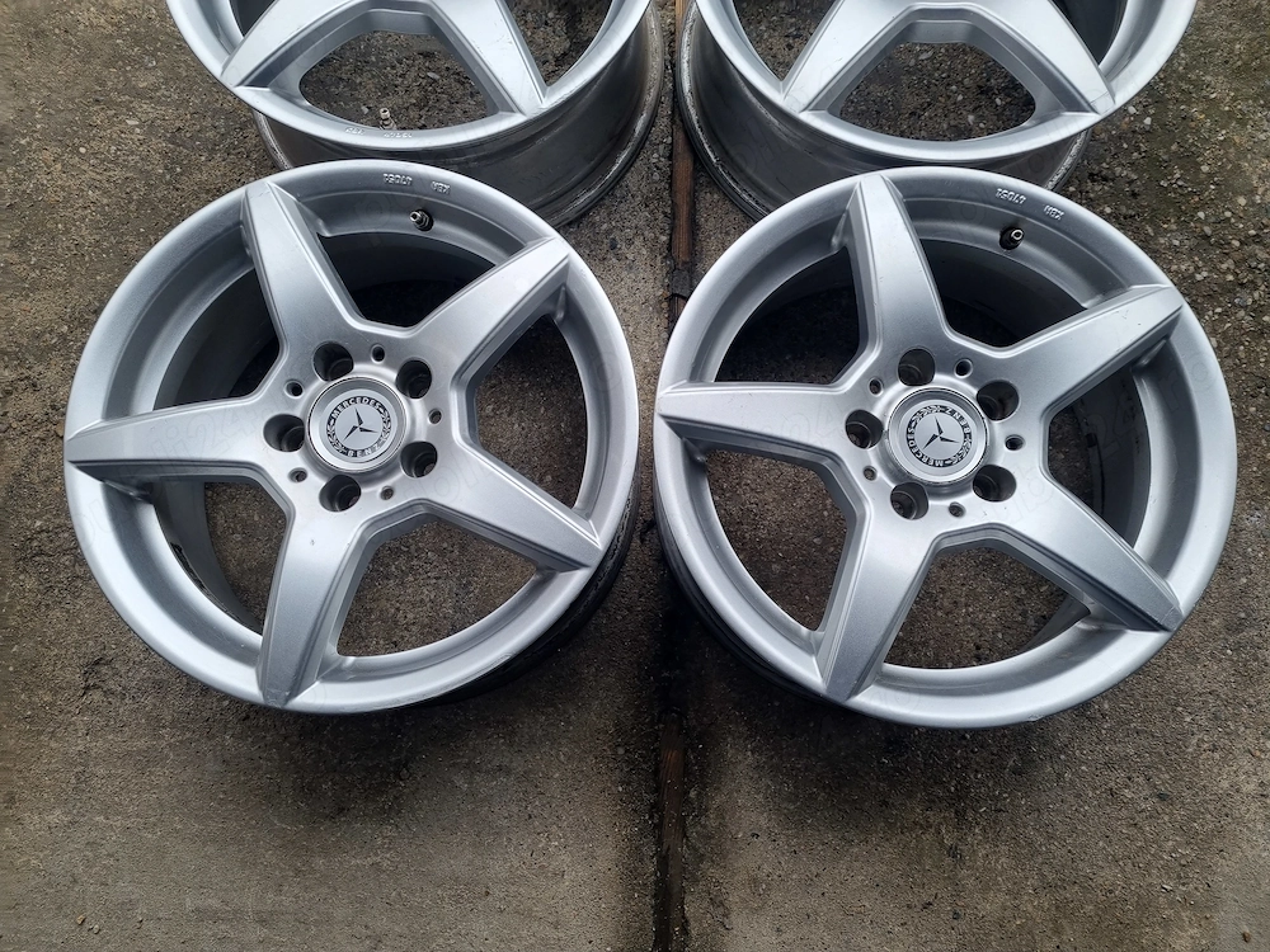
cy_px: 476
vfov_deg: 53.1
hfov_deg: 67.3
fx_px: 954
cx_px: 635
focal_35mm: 26
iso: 50
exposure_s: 1/526
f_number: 1.8
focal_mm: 5.4
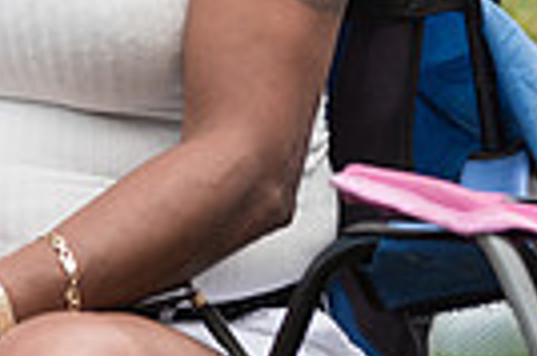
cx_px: -100
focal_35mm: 251
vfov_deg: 5.4
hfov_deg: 8.1
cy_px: -254
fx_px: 3739
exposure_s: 1/400
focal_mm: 58
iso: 500
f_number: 4
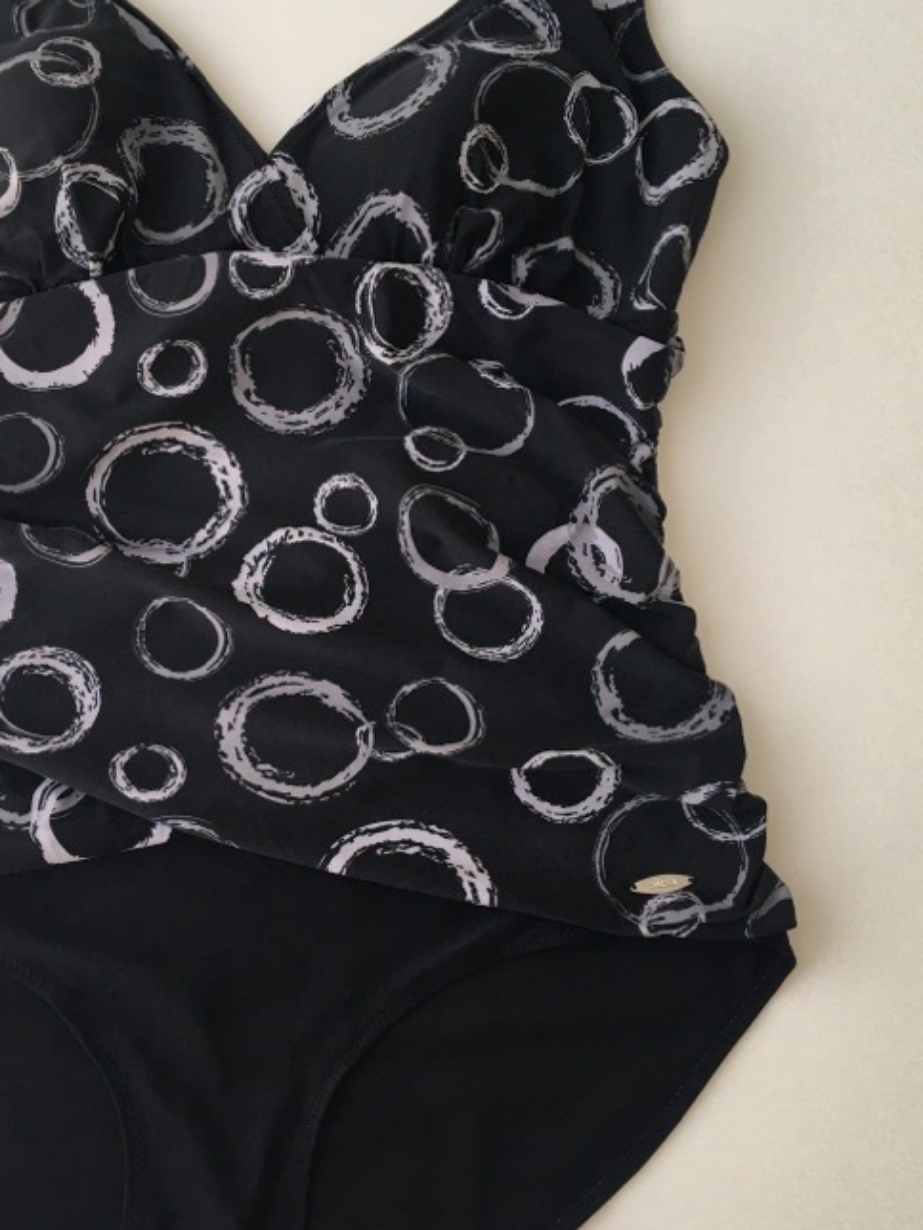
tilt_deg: -76.4
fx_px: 1600
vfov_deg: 42.1
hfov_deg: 32.0
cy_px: 604
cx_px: 325
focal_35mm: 45
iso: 25
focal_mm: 4.15
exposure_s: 1/33
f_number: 2.2
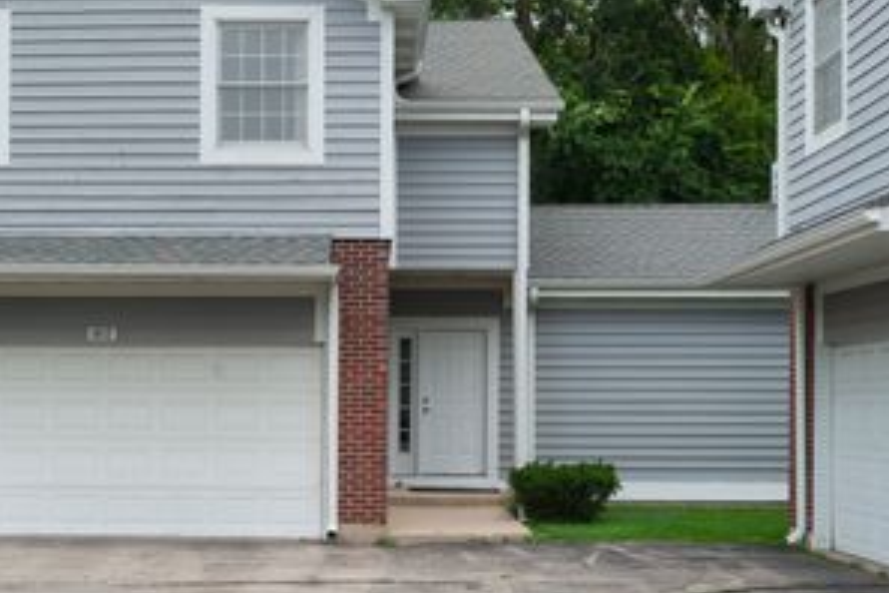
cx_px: 281
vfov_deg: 22.7
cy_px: 139
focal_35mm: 59
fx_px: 1457
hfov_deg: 33.6
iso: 400
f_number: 8
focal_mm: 35
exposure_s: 1/640
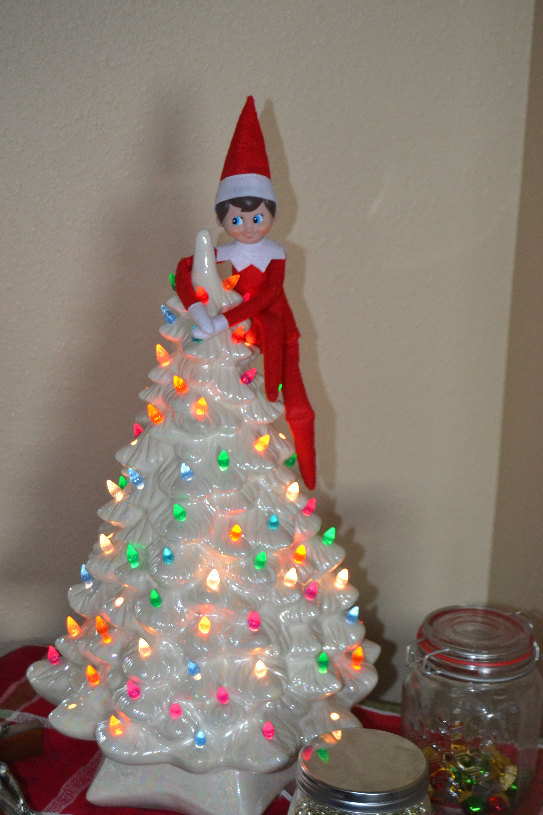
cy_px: 408
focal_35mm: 69
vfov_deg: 29.2
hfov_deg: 19.7
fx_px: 1561
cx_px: 272
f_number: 5.3
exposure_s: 1/60
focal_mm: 46
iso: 2200
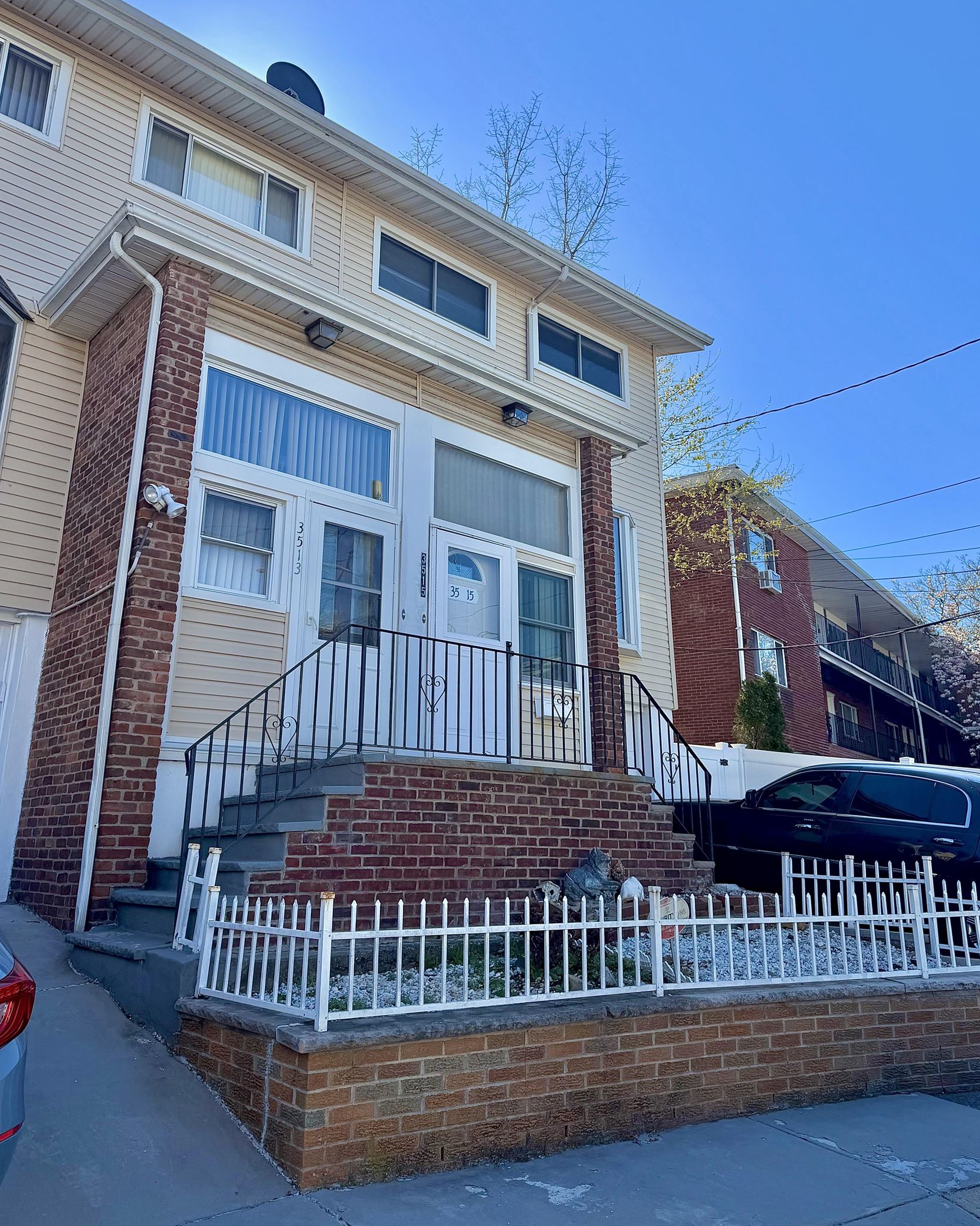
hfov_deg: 54.9
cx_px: 489
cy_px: 556
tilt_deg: +19.1
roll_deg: -0.2
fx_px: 943
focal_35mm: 26
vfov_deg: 65.9
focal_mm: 6.76
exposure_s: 1/3584
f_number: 1.78
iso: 80
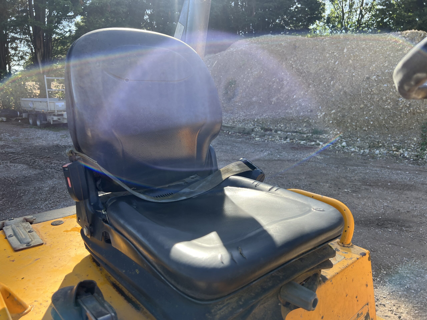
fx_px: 321
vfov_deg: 53.1
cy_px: 160
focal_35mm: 26
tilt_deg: -13.0
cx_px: 214
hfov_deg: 67.3
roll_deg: -1.2
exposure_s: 1/797
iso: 50
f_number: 1.5
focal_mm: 5.7
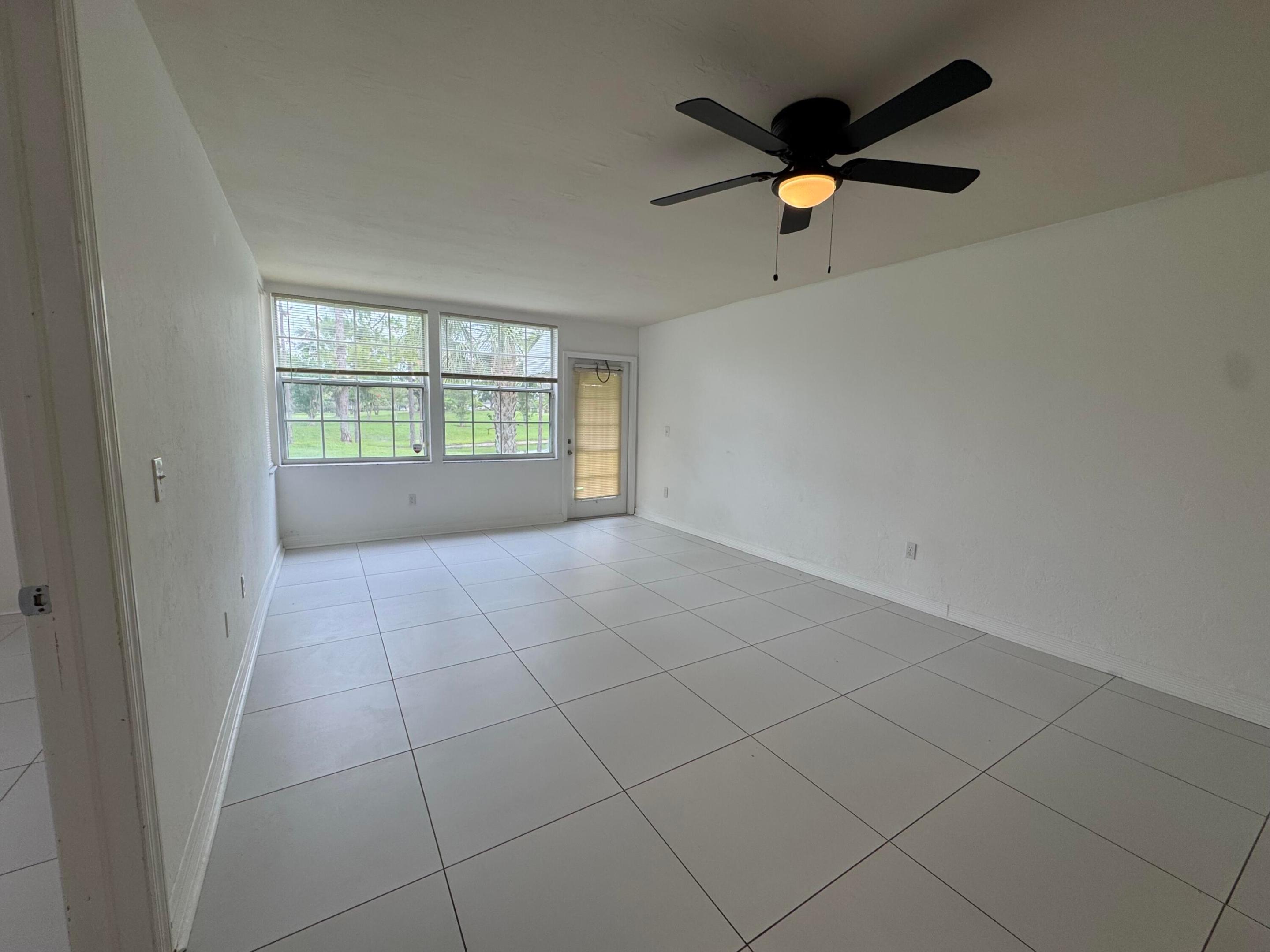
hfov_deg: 102.1
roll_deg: -0.8
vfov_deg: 85.7
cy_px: 476
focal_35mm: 14
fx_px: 514
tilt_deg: -7.0
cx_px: 635
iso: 40
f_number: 2.2
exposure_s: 1/131
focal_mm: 2.22
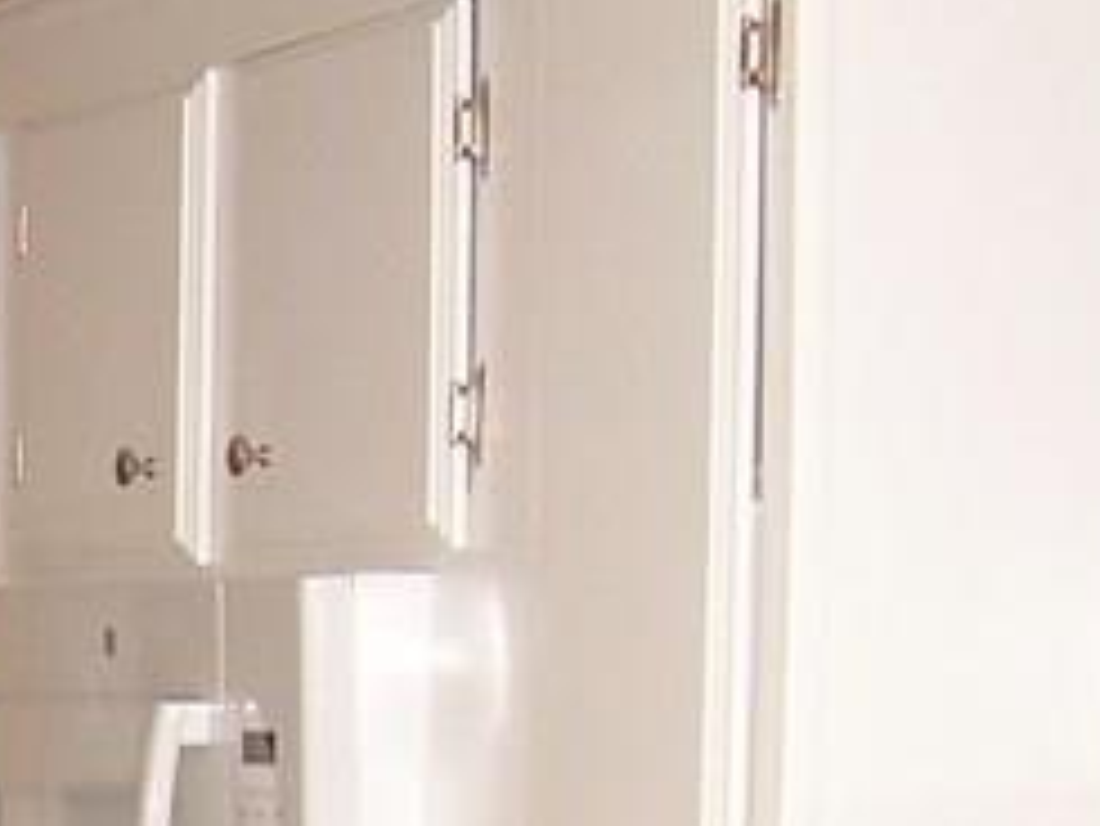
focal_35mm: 159
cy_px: 1499
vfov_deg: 8.9
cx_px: -494
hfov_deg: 11.9
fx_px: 5055
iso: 183
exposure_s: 1/60
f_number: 2.8
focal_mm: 6.3
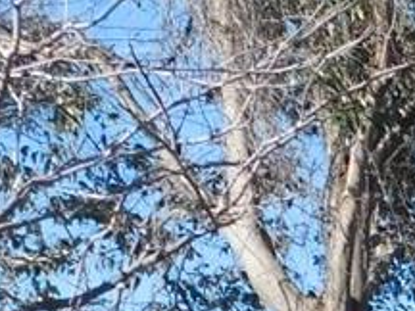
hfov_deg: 11.0
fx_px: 1918
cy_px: 799
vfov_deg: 8.3
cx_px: 895
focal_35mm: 160
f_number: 3
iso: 125
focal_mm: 4
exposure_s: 1/800
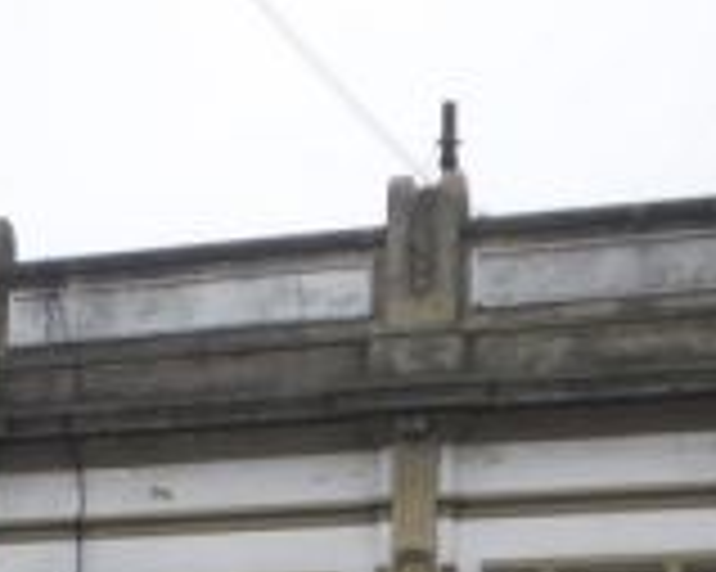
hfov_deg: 18.6
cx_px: 272
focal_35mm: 103
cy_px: 748
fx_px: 2181
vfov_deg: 14.3
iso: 200
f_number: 3.1
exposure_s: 1/640
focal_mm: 6.3
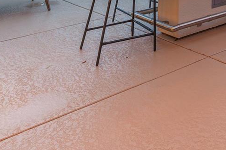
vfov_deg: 20.0
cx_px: 287
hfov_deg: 29.4
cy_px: -90
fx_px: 352
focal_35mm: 56
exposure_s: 1/1.67
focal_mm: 17
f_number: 7.1
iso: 400
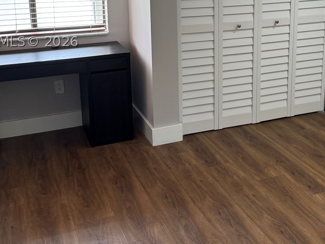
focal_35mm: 47
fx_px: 441
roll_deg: +0.2
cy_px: 41
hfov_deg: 40.2
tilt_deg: -12.2
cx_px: 200
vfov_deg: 30.0
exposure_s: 1/60
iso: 125
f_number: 1.78
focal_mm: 6.76
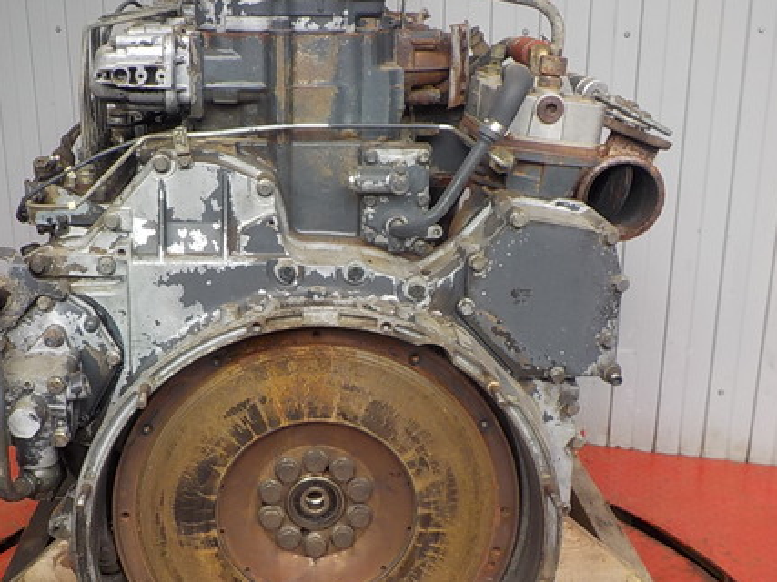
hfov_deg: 41.8
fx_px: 1010
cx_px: 302
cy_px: 315
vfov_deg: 32.2
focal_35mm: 45
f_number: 3.3
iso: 125
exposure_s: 1/160
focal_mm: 4.1
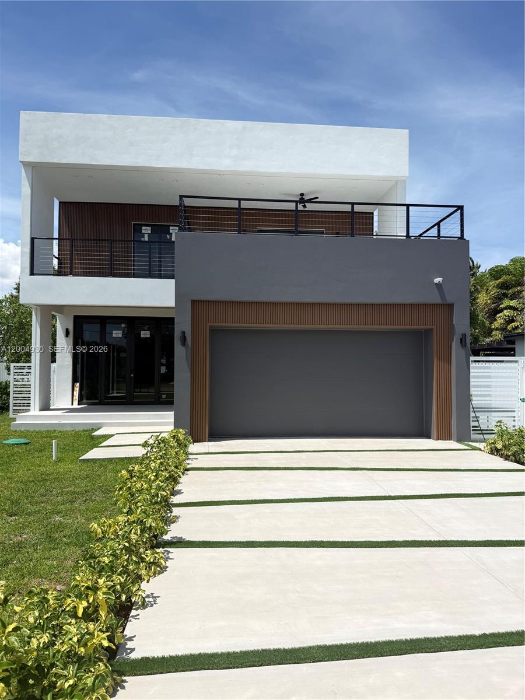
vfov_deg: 71.6
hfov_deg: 56.8
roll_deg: -0.3
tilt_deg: +2.0
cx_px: 262
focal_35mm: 24
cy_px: 350
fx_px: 485
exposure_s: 1/4975
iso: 80
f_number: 1.78
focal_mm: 6.76
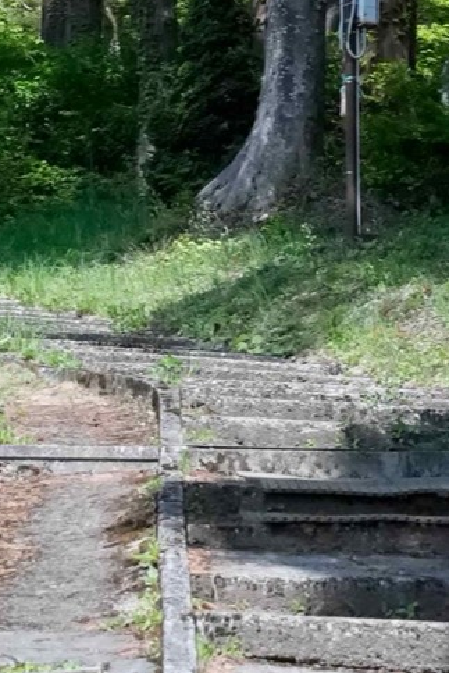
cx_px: 231
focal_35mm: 162
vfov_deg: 12.0
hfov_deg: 8.5
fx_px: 3028
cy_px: -375
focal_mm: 49
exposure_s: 1/160
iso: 16000
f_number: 9
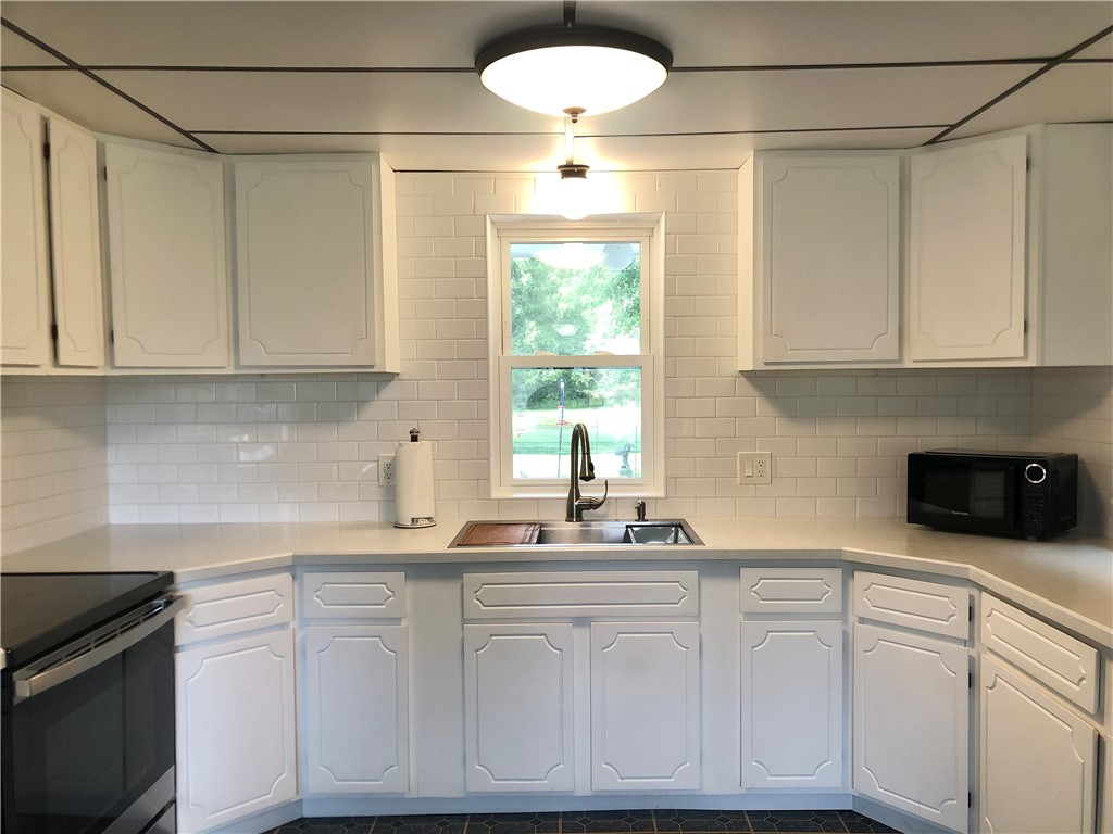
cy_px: 417
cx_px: 556
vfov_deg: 49.7
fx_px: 900
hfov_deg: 63.4
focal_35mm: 28
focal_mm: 3.99
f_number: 1.8
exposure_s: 1/40
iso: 25
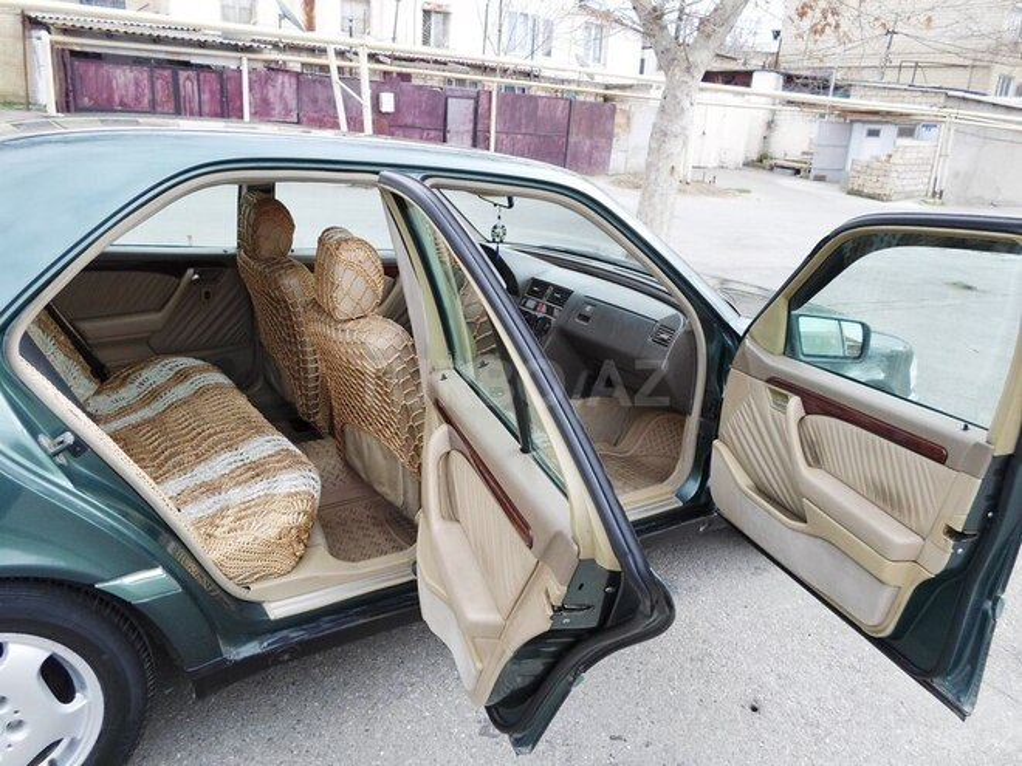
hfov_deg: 69.4
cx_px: 511
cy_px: 383
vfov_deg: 54.9
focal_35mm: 25
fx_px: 738
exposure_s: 1/350
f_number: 2.5
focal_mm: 4.5
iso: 80
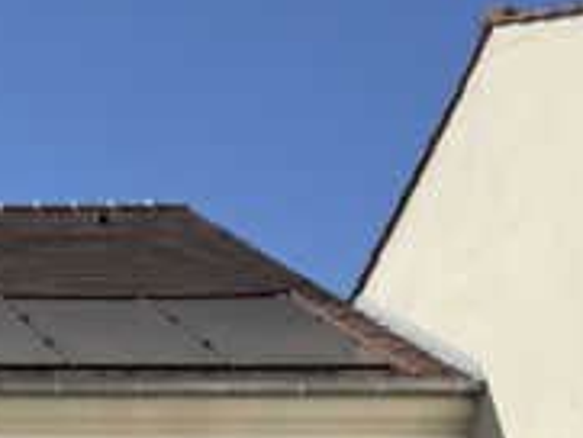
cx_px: -383
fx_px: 1719
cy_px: 557
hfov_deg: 16.8
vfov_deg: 14.0
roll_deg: +1.6
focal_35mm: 102
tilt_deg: +13.7
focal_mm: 6.76
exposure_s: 1/4950
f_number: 1.78
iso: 80
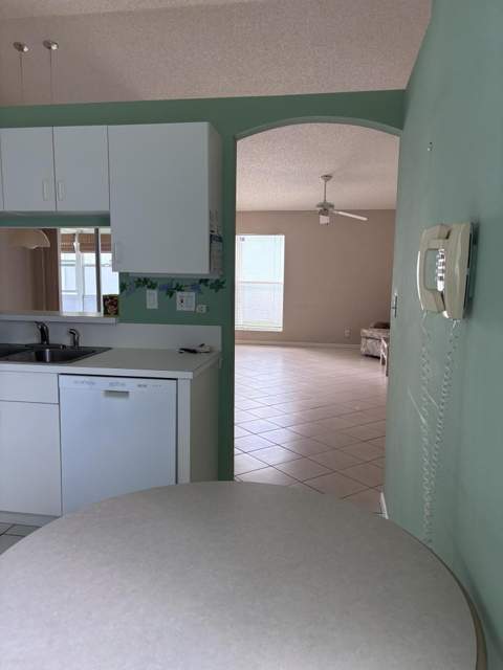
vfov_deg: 67.3
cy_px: 335
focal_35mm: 26
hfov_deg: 53.1
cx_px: 252
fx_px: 504
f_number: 1.6
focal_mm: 5.96
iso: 125
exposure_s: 1/82
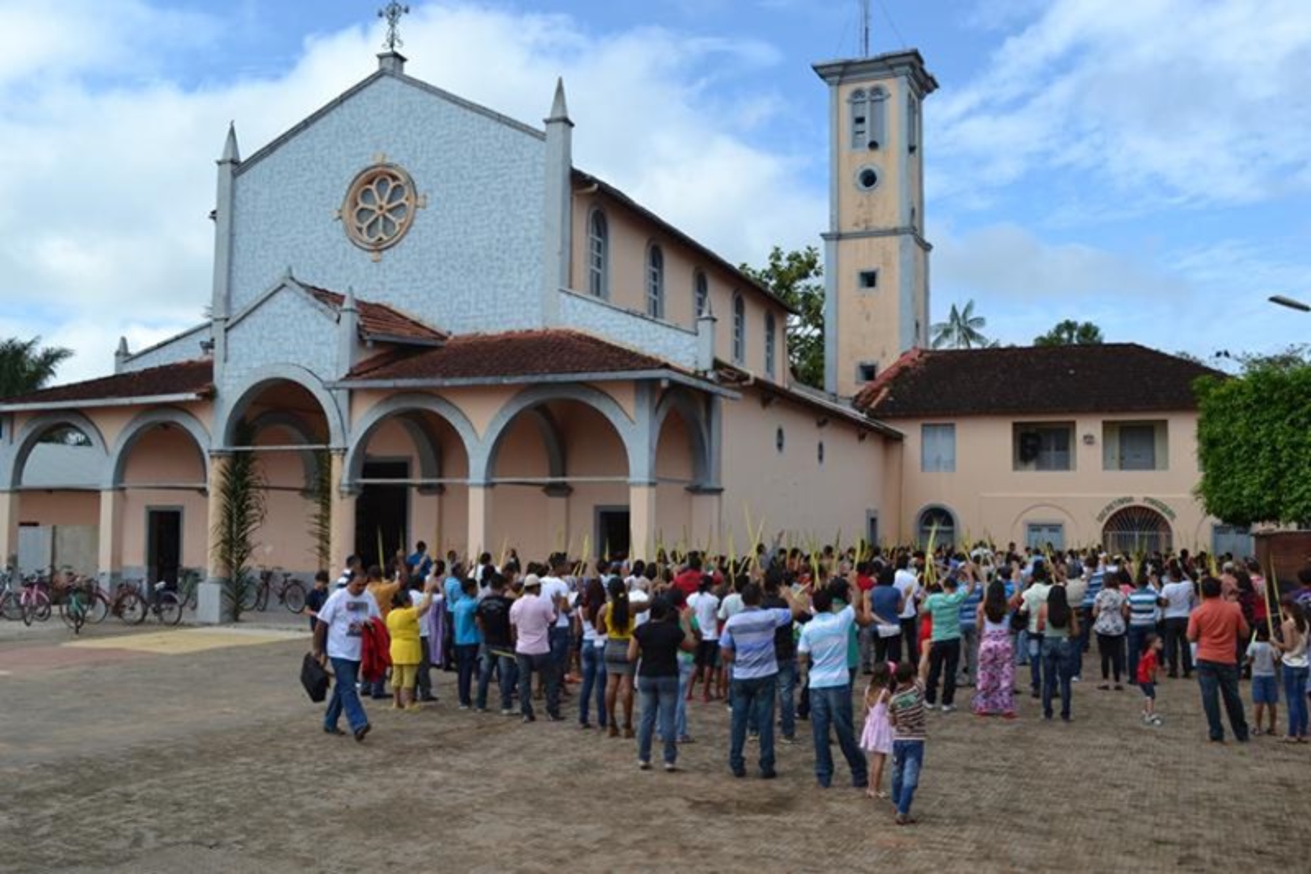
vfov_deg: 40.0
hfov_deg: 57.2
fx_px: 1201
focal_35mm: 33
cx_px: 656
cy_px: 437
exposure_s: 1/200
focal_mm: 22
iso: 100
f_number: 7.1
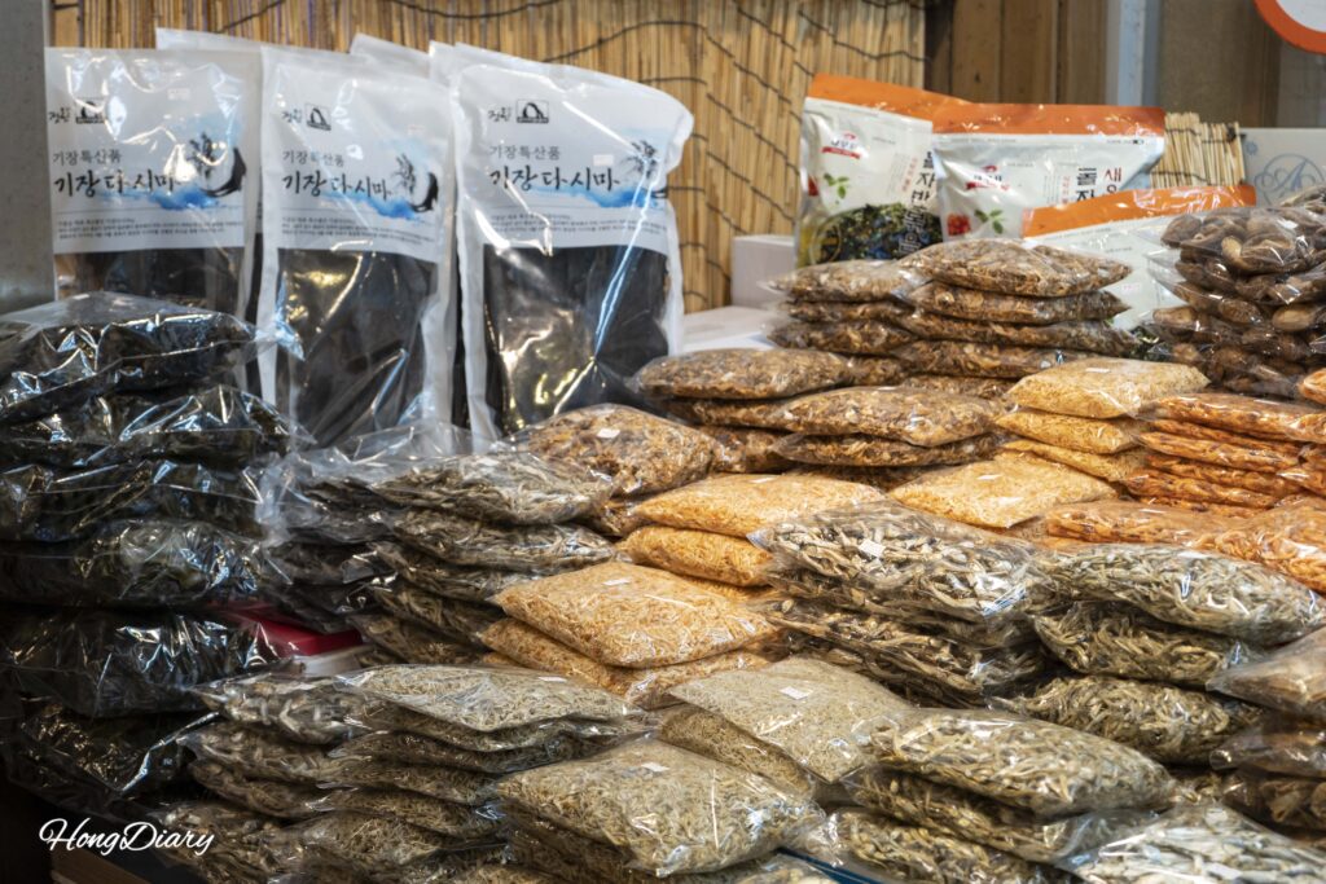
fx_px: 2210
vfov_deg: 22.6
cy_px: 442
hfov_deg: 33.4
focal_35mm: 60
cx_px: 663
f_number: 5.6
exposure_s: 1/160
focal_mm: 60
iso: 1000
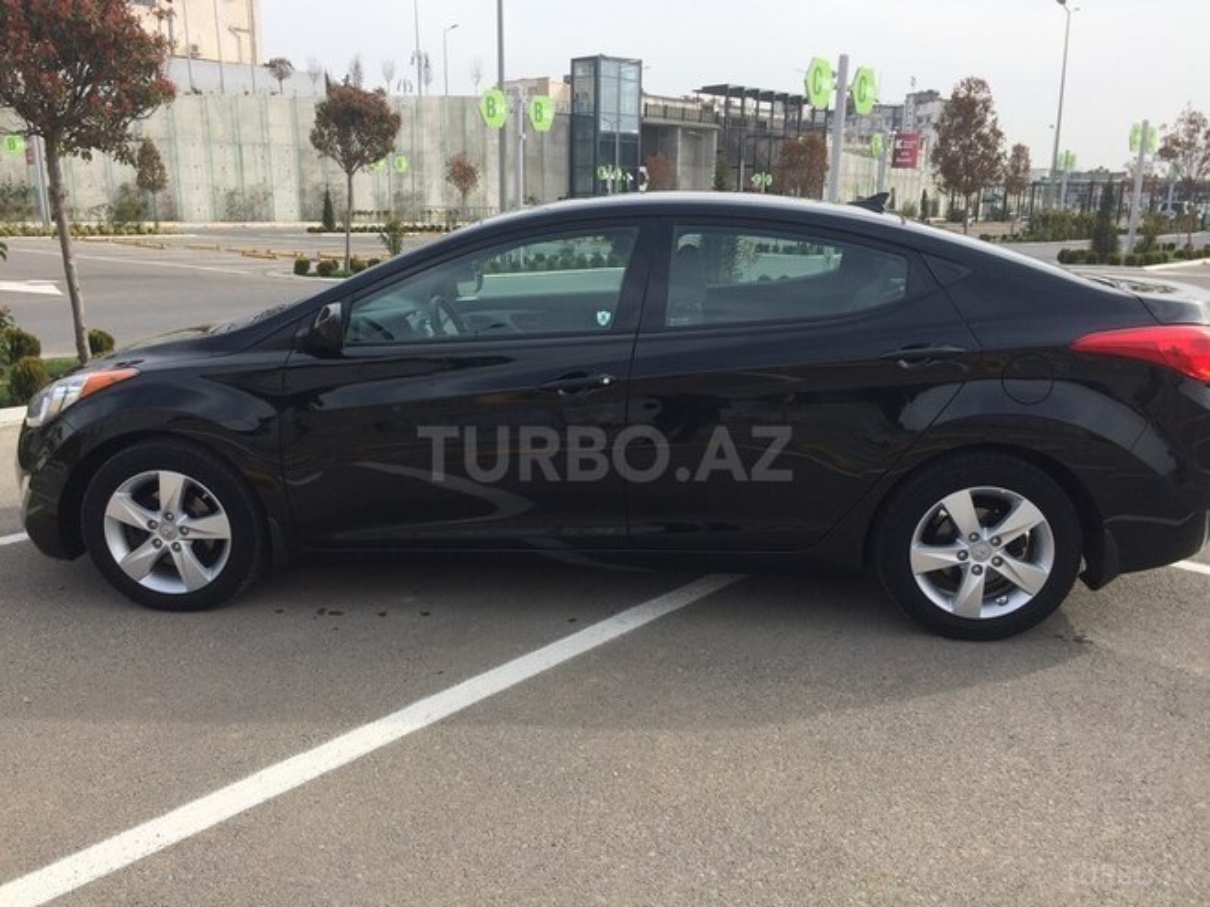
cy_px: 454
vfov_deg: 48.2
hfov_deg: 61.7
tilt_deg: -13.6
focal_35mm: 29
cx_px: 605
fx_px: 1014
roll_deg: +0.0
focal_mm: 4.15
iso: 32
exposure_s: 1/1109
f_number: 2.2
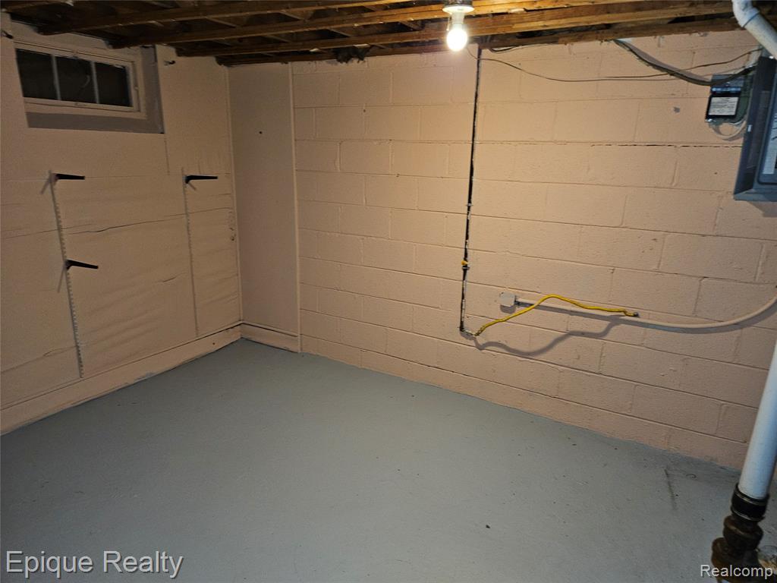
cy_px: 292
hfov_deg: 73.9
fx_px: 516
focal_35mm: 23
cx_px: 388
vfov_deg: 58.9
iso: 125
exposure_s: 1/17.2
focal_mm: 5.4
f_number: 1.8
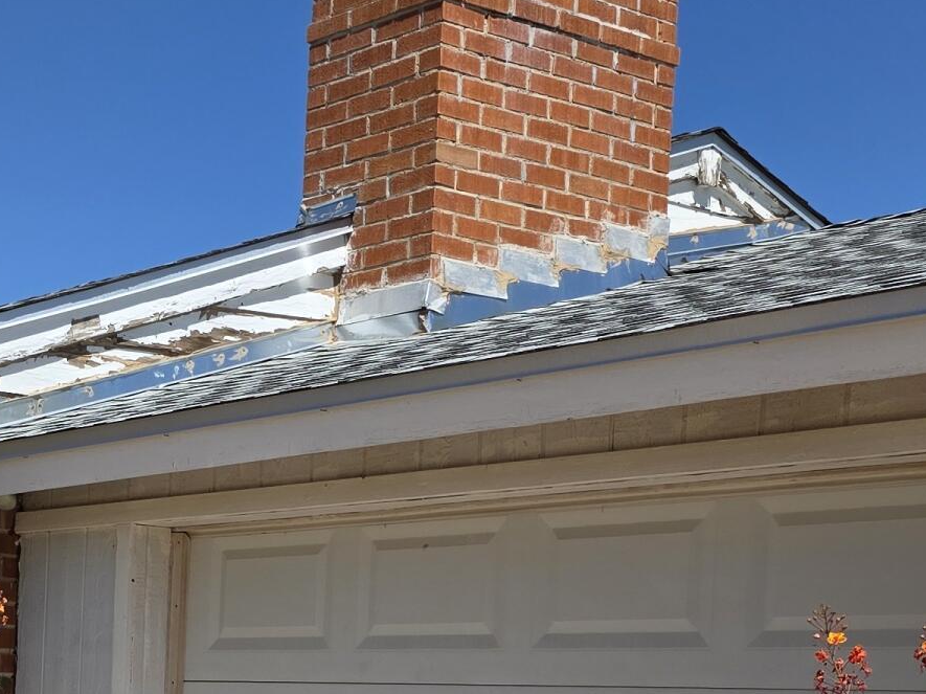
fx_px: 2086
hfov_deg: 23.7
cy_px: 835
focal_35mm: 78
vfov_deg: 17.9
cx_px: -52
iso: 80
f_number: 1.7
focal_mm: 6.3
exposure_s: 1/7944
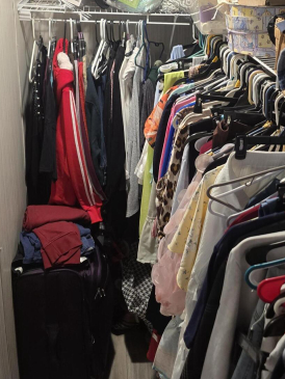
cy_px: 90
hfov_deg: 33.7
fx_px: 461
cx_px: 211
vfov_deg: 43.2
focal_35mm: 42
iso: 400
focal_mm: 6.3
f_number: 1.7
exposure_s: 1/120
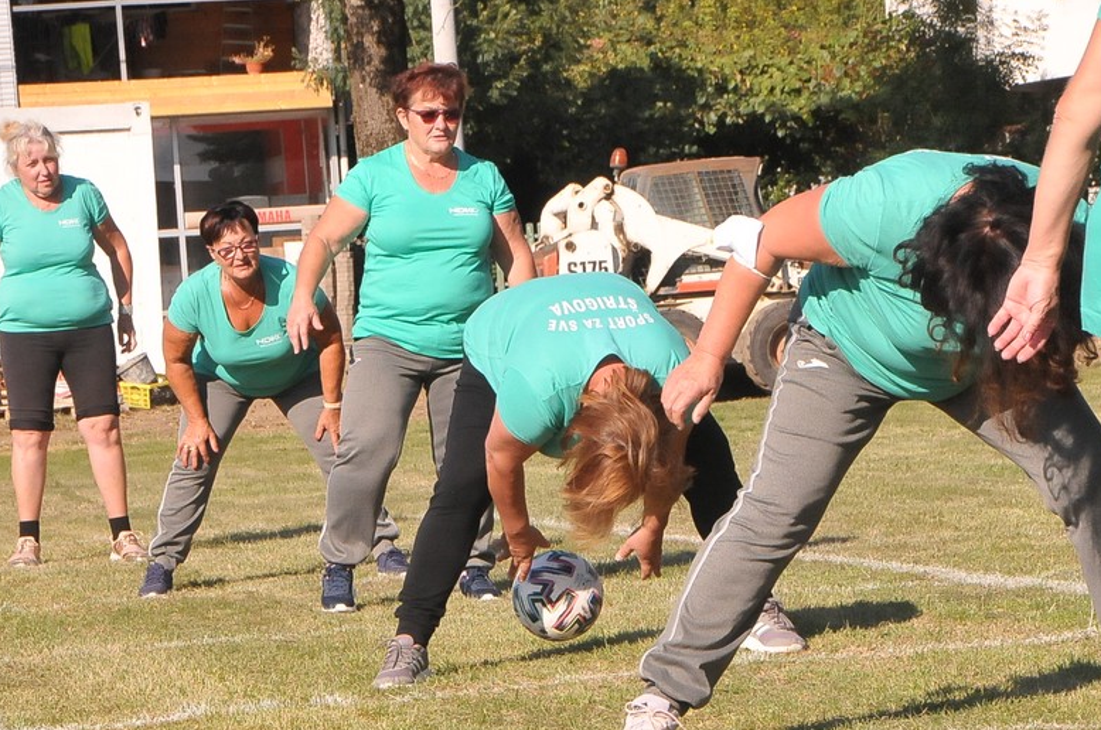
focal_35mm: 188
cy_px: 456
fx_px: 5730
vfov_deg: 7.3
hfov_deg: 11.0
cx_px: 463
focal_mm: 95
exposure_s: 1/1000
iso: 2000
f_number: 16
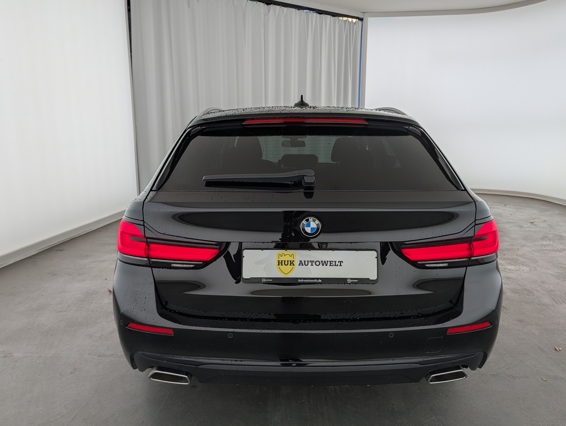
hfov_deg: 67.2
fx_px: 426
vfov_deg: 53.2
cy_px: 224
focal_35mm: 26
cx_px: 288
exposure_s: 1/304
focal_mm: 6.81
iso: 43
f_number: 1.85
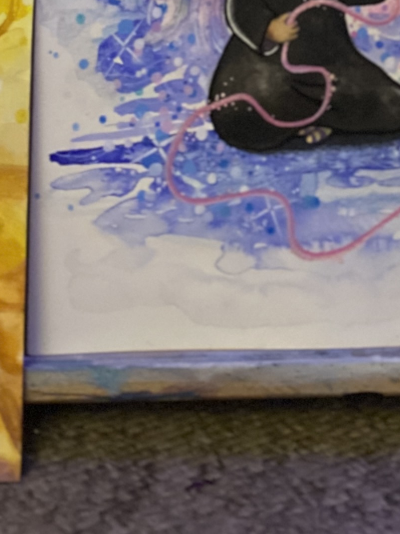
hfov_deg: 15.0
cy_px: -463
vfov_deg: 16.4
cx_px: 279
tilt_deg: -6.5
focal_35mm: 98
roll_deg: +1.2
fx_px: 1511
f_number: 1.8
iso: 800
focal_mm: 4.25
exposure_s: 1/27
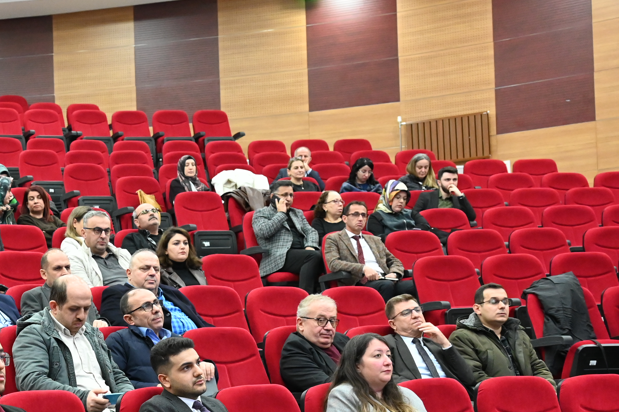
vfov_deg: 17.5
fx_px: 1323
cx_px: -97
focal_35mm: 77
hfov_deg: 24.2
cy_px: 331
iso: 4000
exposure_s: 1/60
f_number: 4
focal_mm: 33
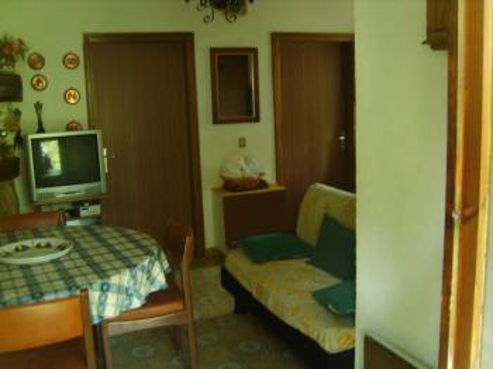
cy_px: 184
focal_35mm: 35
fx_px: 498
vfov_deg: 40.7
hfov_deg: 52.7
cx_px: 246
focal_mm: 7.4
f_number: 2.8
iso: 123
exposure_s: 1/20
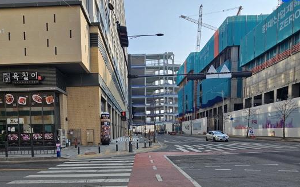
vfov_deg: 54.3
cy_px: 143
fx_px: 172
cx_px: 130
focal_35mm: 21
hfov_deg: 81.8
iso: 50
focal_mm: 2.2
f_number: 2.2
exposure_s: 1/1328
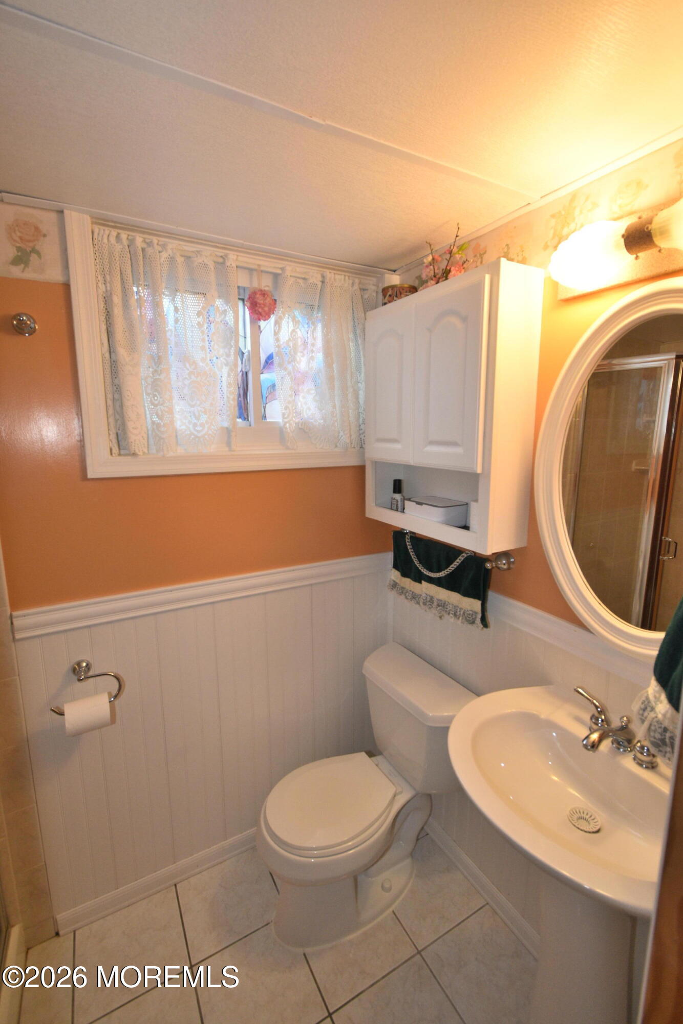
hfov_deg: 77.3
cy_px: 512
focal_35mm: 15
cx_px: 342
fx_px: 427
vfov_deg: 100.4
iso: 640
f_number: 5.6
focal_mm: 10
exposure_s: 1/80
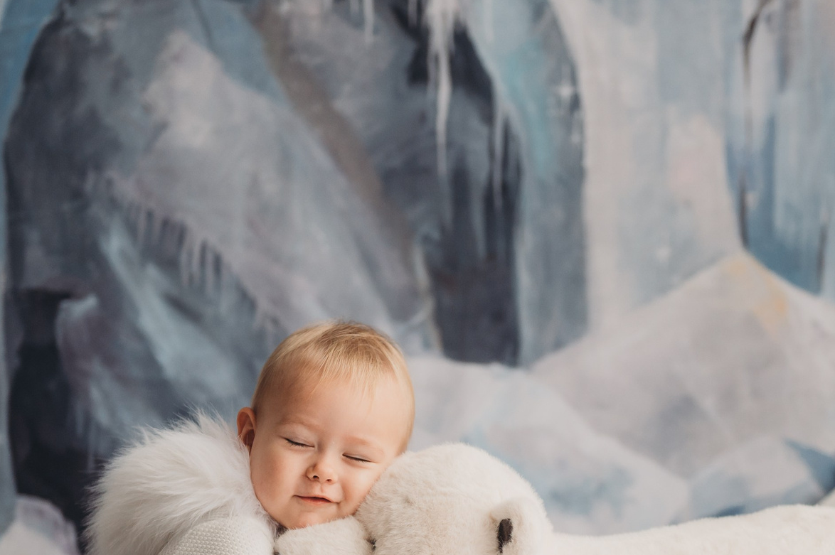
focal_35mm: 109
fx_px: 2526
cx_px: 575
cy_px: 534
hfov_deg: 18.7
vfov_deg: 12.4
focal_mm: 50
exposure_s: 1/400
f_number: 2
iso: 640
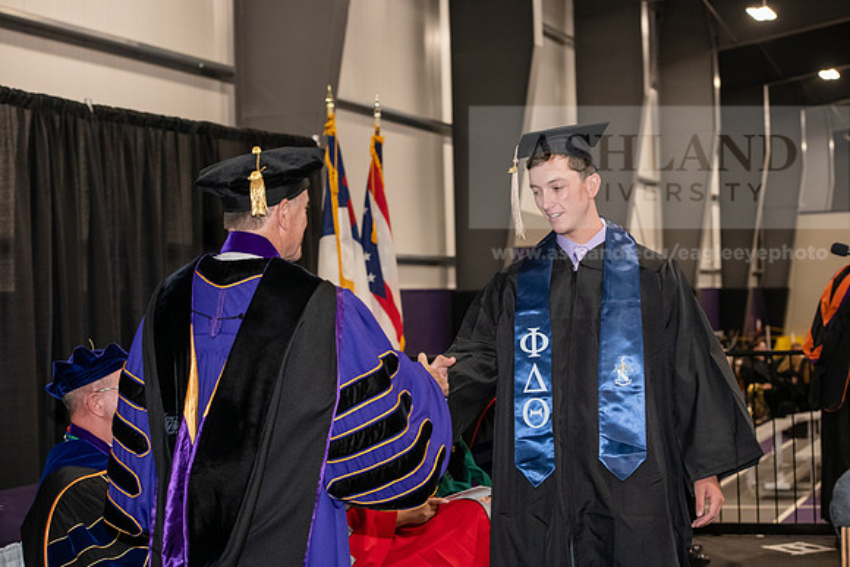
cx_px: 425
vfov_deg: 19.5
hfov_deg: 28.8
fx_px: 1653
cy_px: 284
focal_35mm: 70
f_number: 5
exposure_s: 1/200
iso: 2500
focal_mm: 70
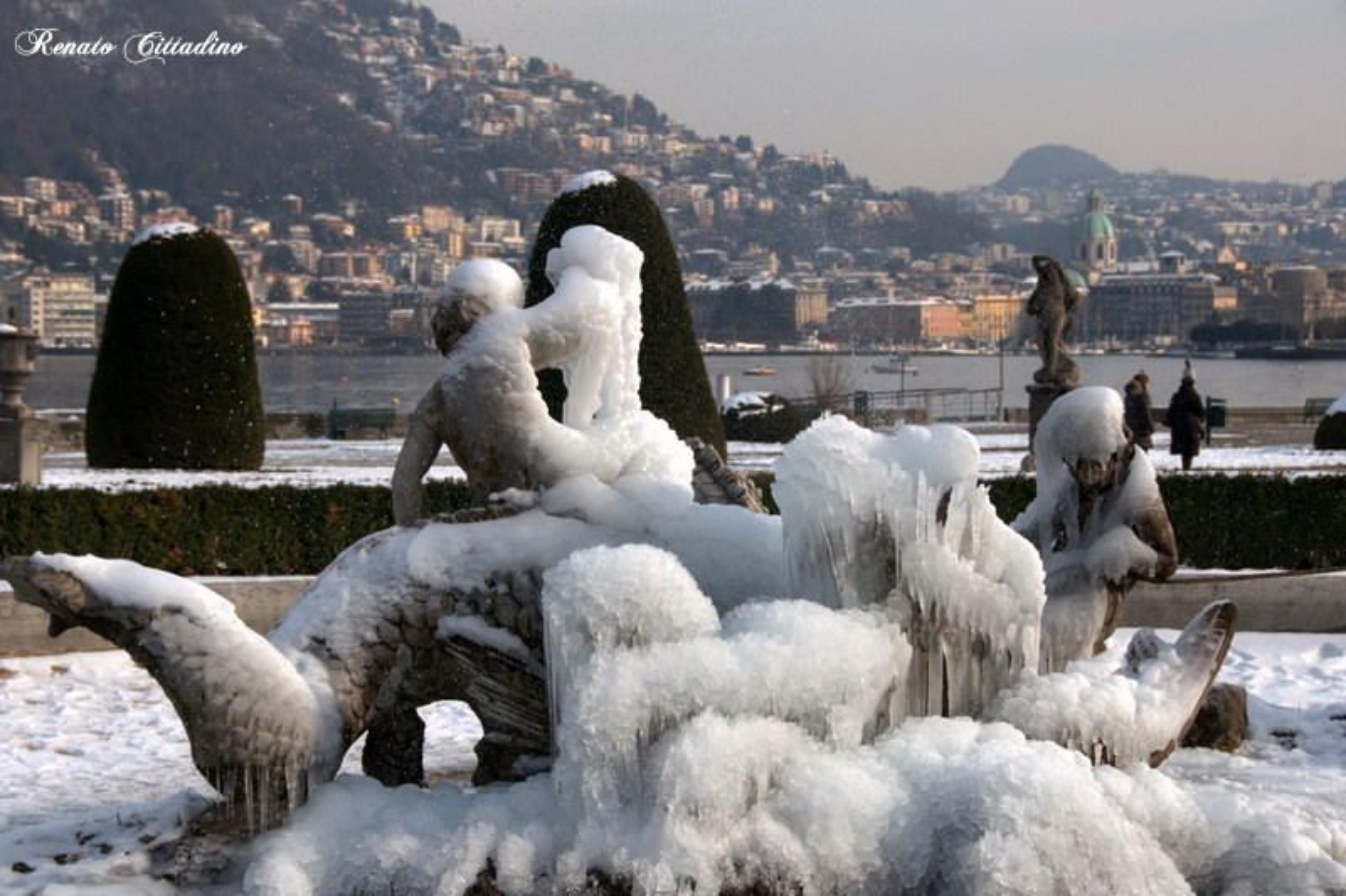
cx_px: 673
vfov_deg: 15.2
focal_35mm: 90
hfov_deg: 22.6
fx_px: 3364
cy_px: 448
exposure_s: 1/1000
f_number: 8
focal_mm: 60
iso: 200
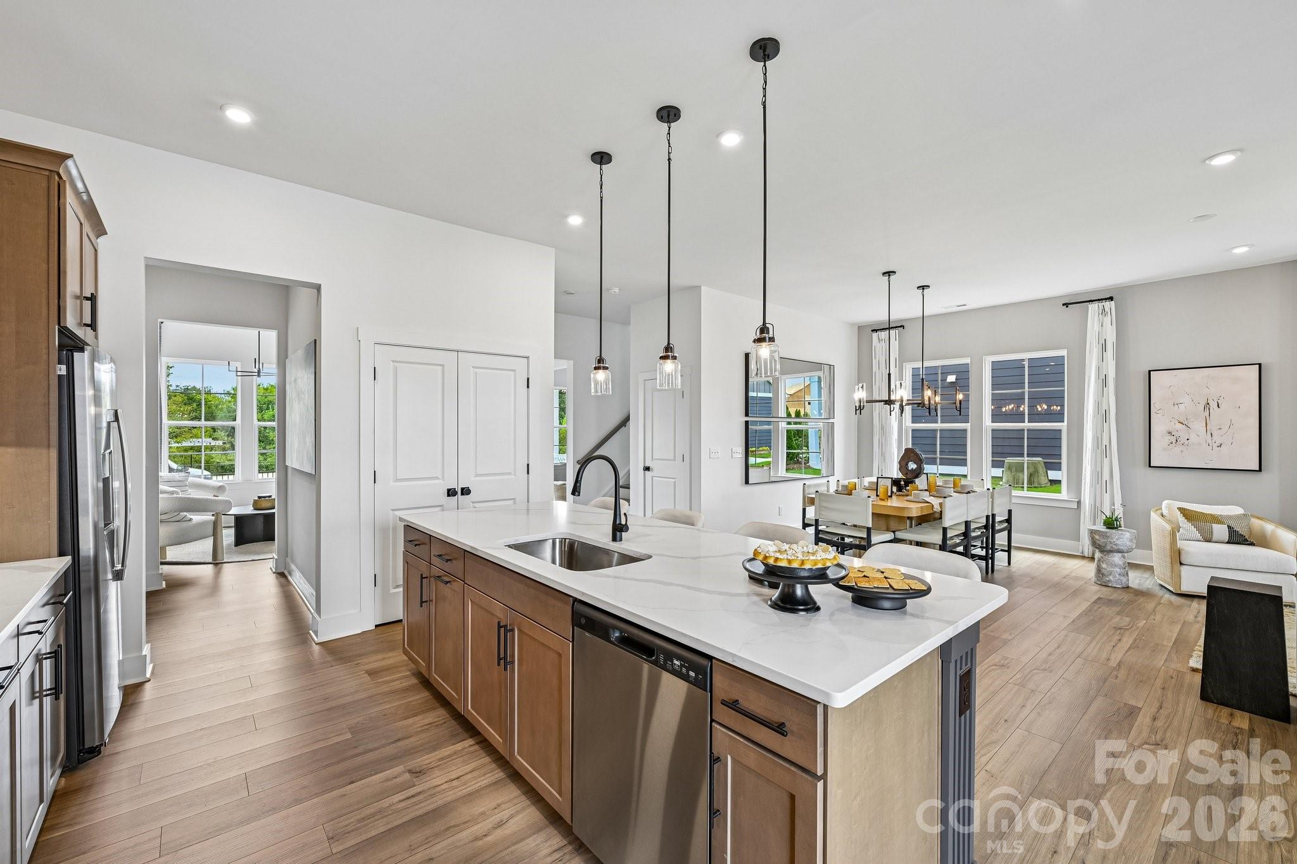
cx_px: 648
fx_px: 540
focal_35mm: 15
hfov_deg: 100.4
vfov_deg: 77.3
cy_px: 432
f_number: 8
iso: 100
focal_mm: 15
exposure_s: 1/6
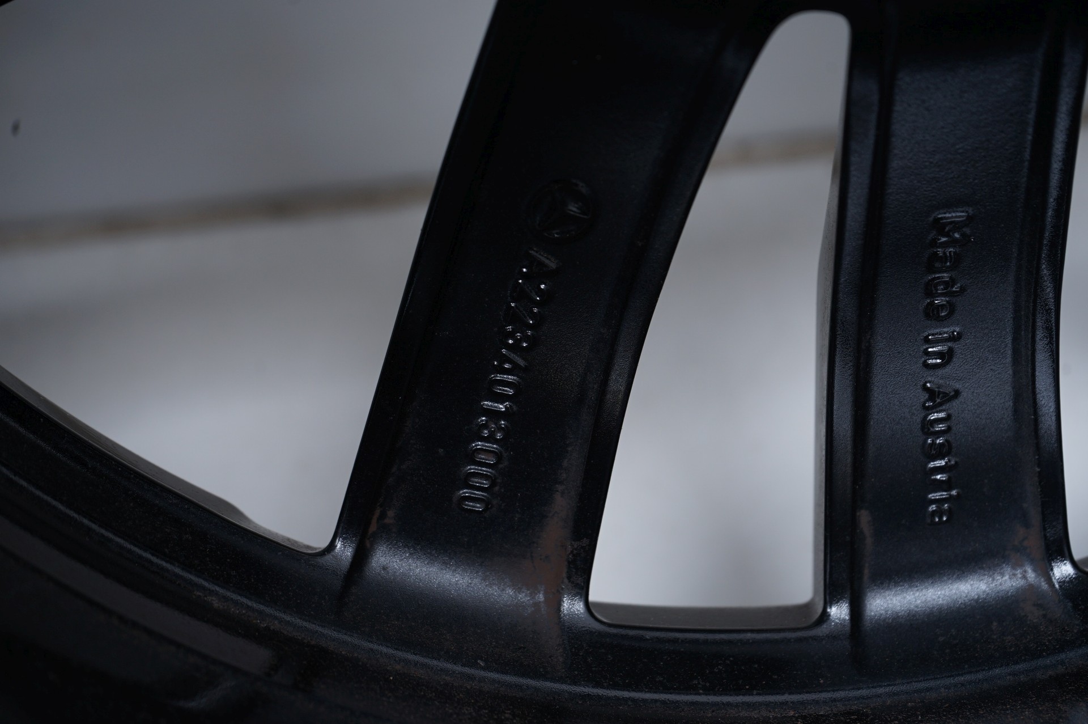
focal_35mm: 64
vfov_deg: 21.2
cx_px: 544
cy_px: 362
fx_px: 1933
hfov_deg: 31.4
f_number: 7.1
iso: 250
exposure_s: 1/125
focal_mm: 64
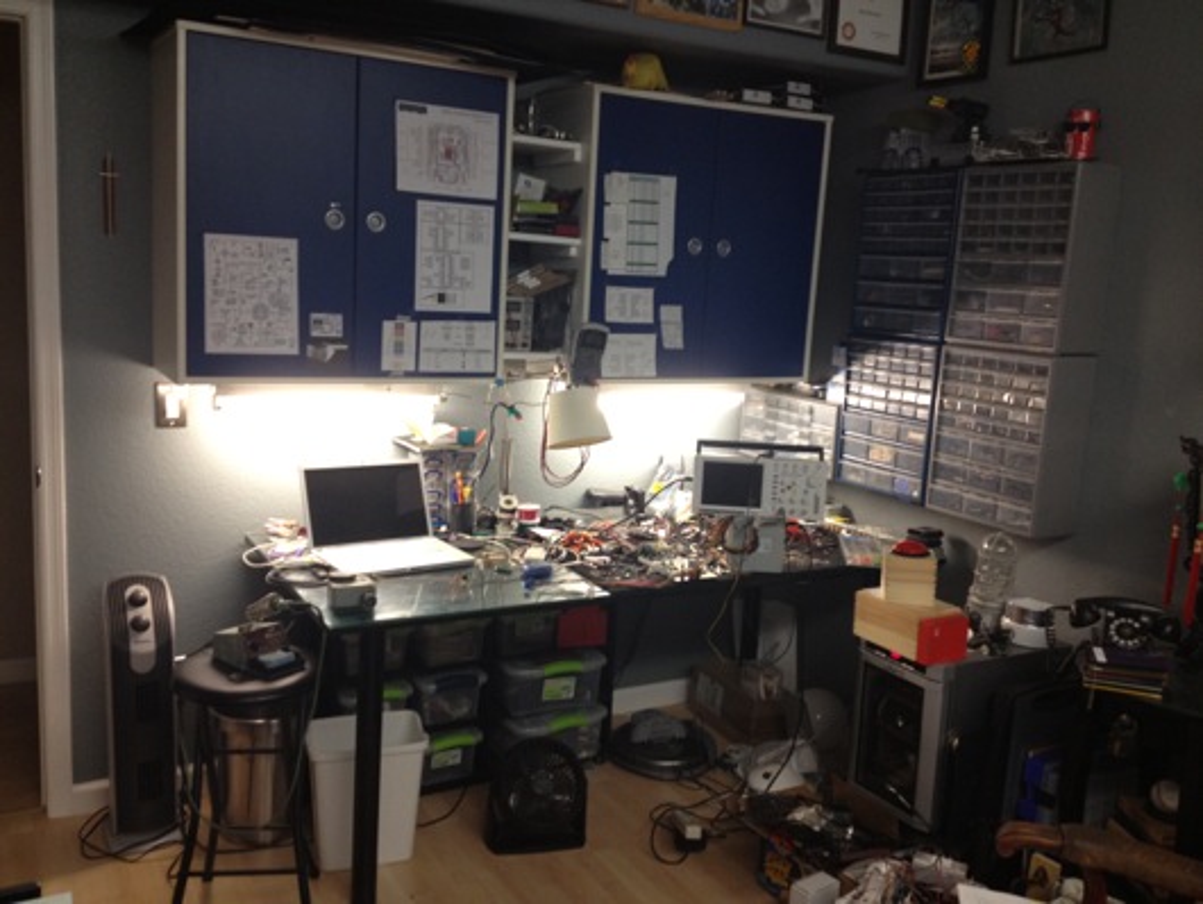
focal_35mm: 35
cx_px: 602
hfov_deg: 52.6
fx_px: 1217
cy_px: 452
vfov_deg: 40.7
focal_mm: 4.28
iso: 125
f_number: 2.4
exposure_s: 1/20
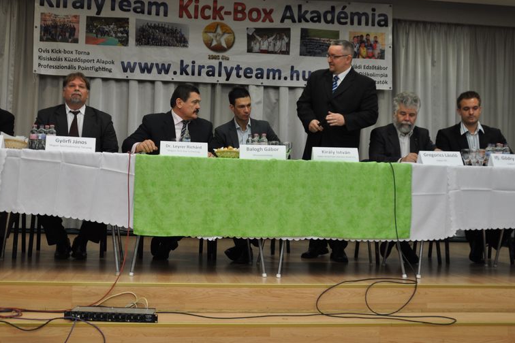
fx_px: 638
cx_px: 236
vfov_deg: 30.1
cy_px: 149
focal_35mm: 45
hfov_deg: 43.9
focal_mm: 25
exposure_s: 1/60
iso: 400
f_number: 3.8
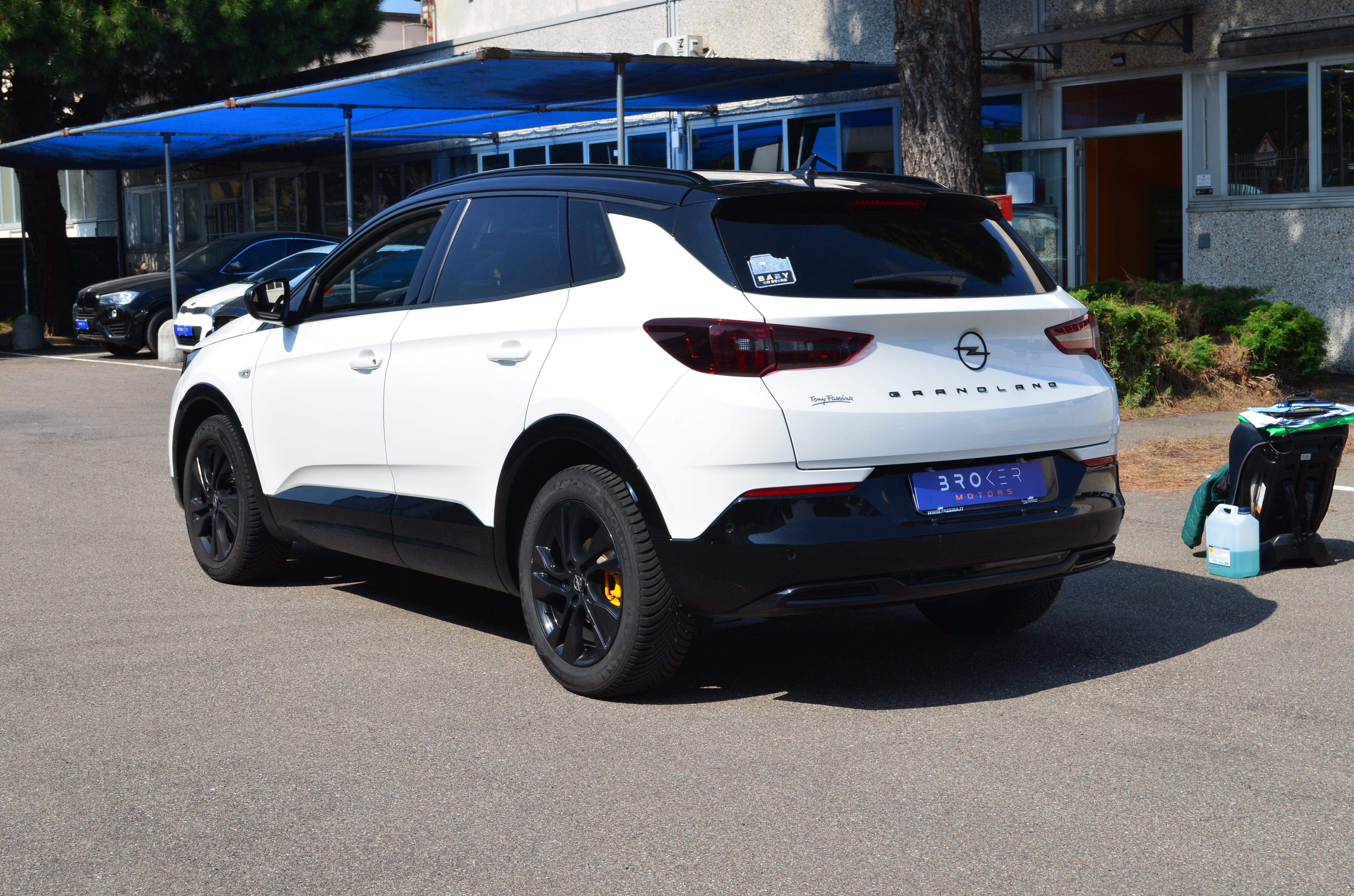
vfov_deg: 26.4
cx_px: 677
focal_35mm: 51
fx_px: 1914
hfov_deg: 39.0
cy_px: 448
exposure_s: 1/250
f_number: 10
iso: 200
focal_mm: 34
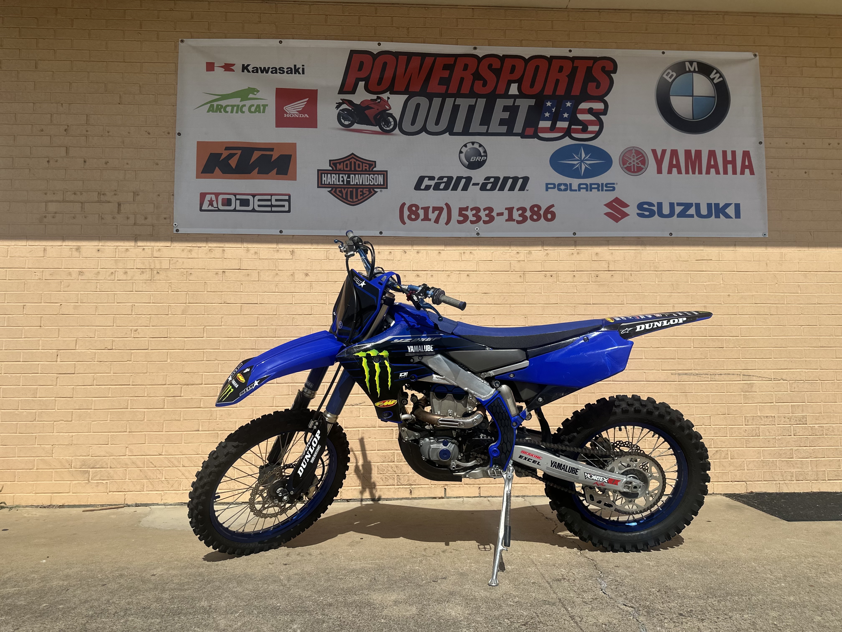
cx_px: 421
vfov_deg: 56.8
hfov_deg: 71.6
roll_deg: +0.3
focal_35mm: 24
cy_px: 316
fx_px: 584
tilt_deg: +6.1
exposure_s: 1/8197
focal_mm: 6.86
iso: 80
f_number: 1.78
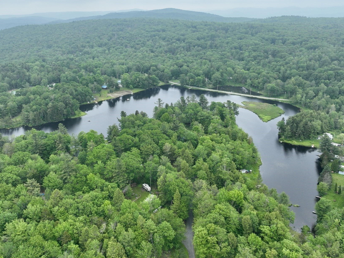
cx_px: 163
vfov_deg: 46.4
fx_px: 298
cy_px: 98
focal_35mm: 30
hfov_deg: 60.0
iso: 200
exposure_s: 1/1000
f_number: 2.8
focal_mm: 12.29
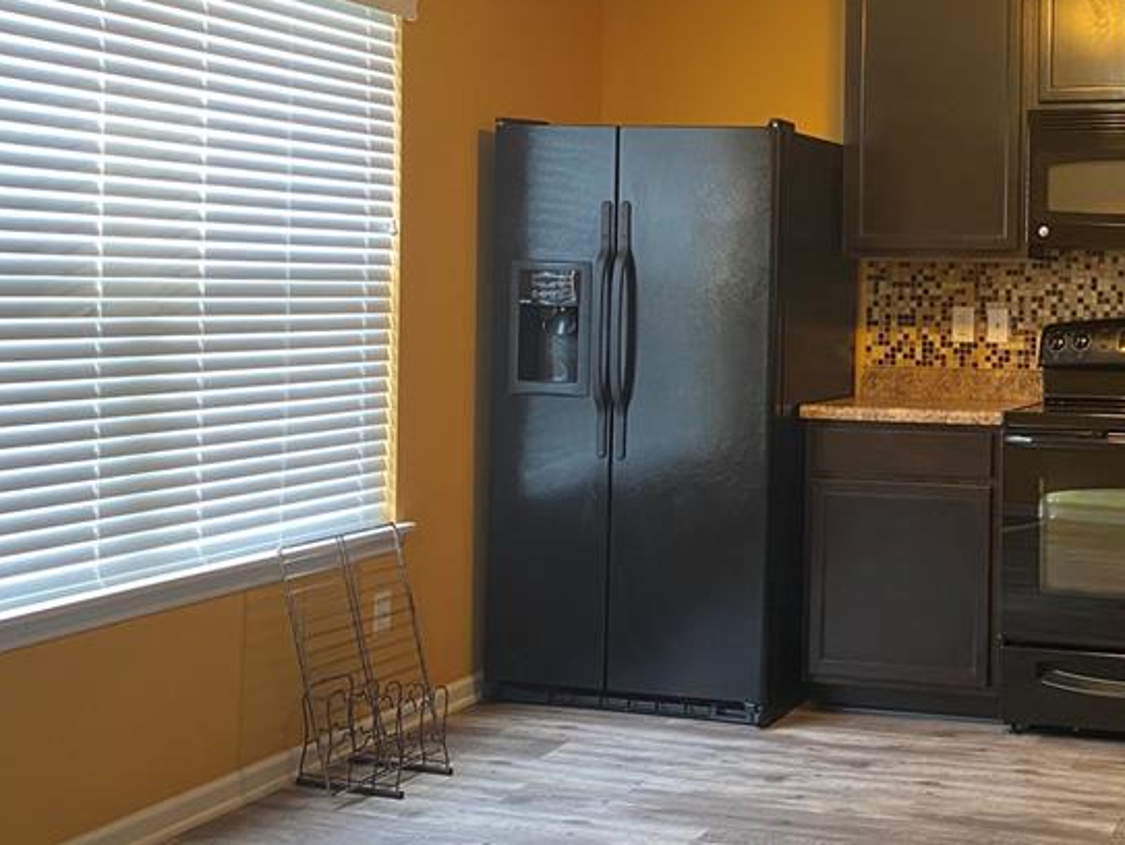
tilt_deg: -1.3
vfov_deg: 29.6
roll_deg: -0.4
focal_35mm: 49
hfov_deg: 37.1
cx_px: 943
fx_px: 1594
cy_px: 317
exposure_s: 1/60
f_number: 1.8
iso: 250
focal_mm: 4.25
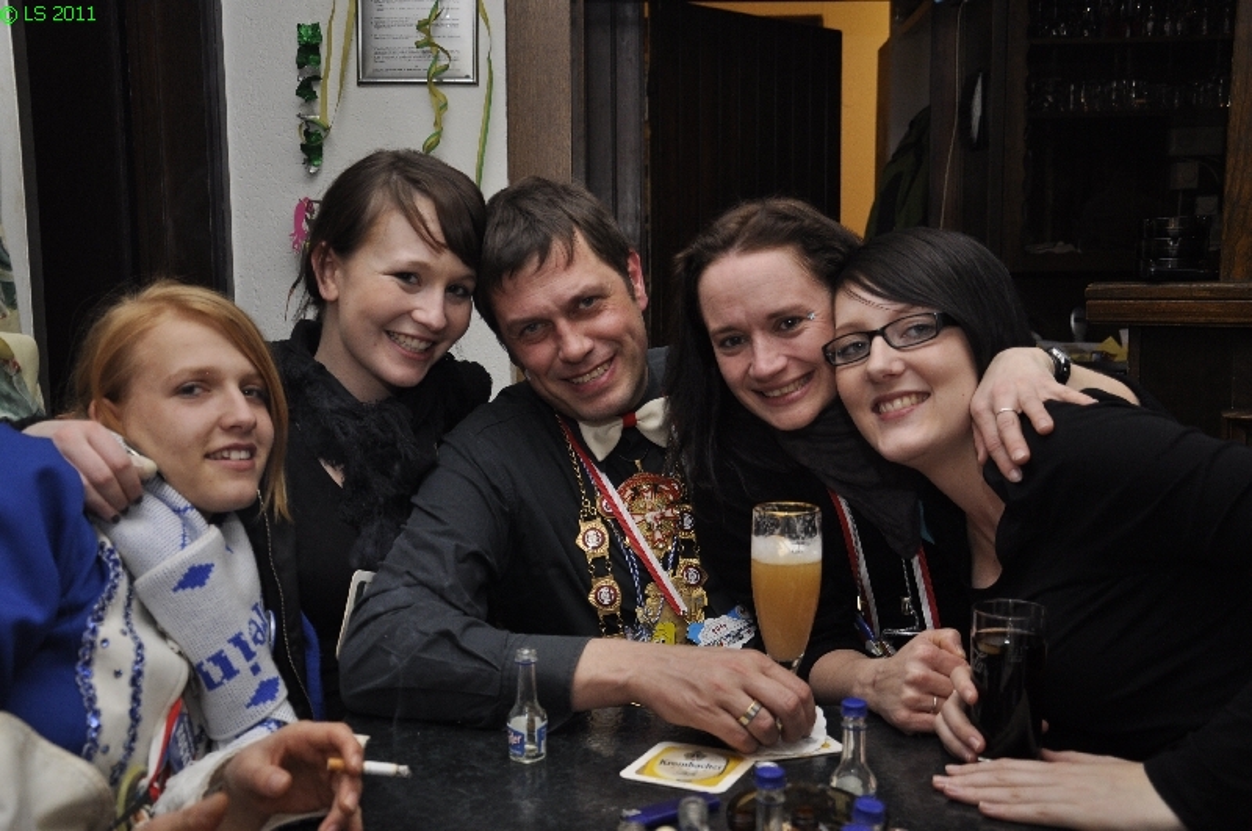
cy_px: 416
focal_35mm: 38
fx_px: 1302
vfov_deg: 35.4
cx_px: 626
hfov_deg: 51.3
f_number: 5
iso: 400
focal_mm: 25
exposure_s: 1/60
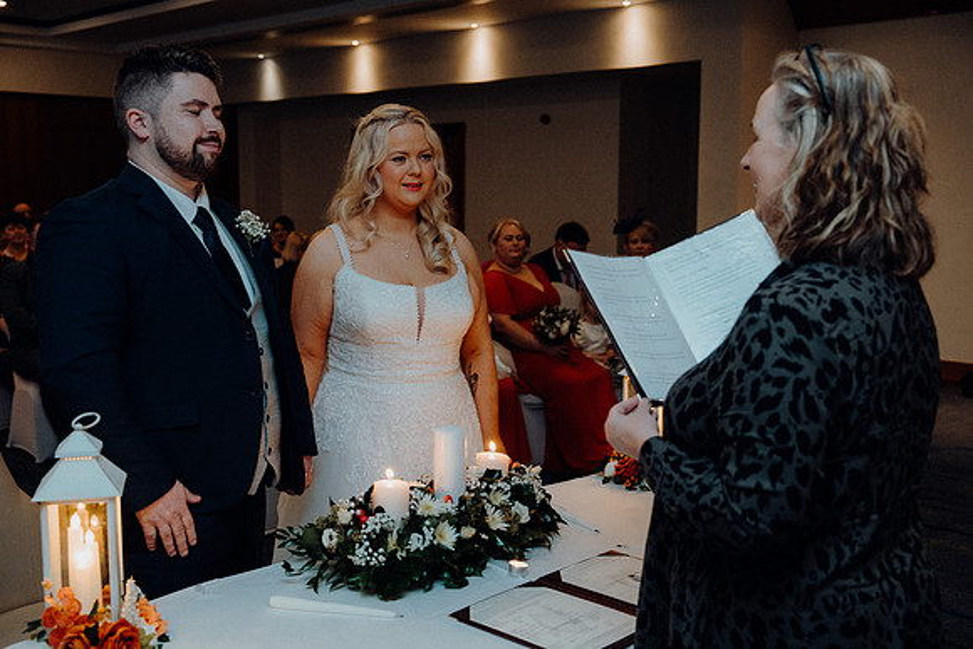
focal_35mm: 40
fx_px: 1081
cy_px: 324
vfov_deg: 33.4
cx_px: 486
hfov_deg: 48.4
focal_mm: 40
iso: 2500
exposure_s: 1/160
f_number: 3.5
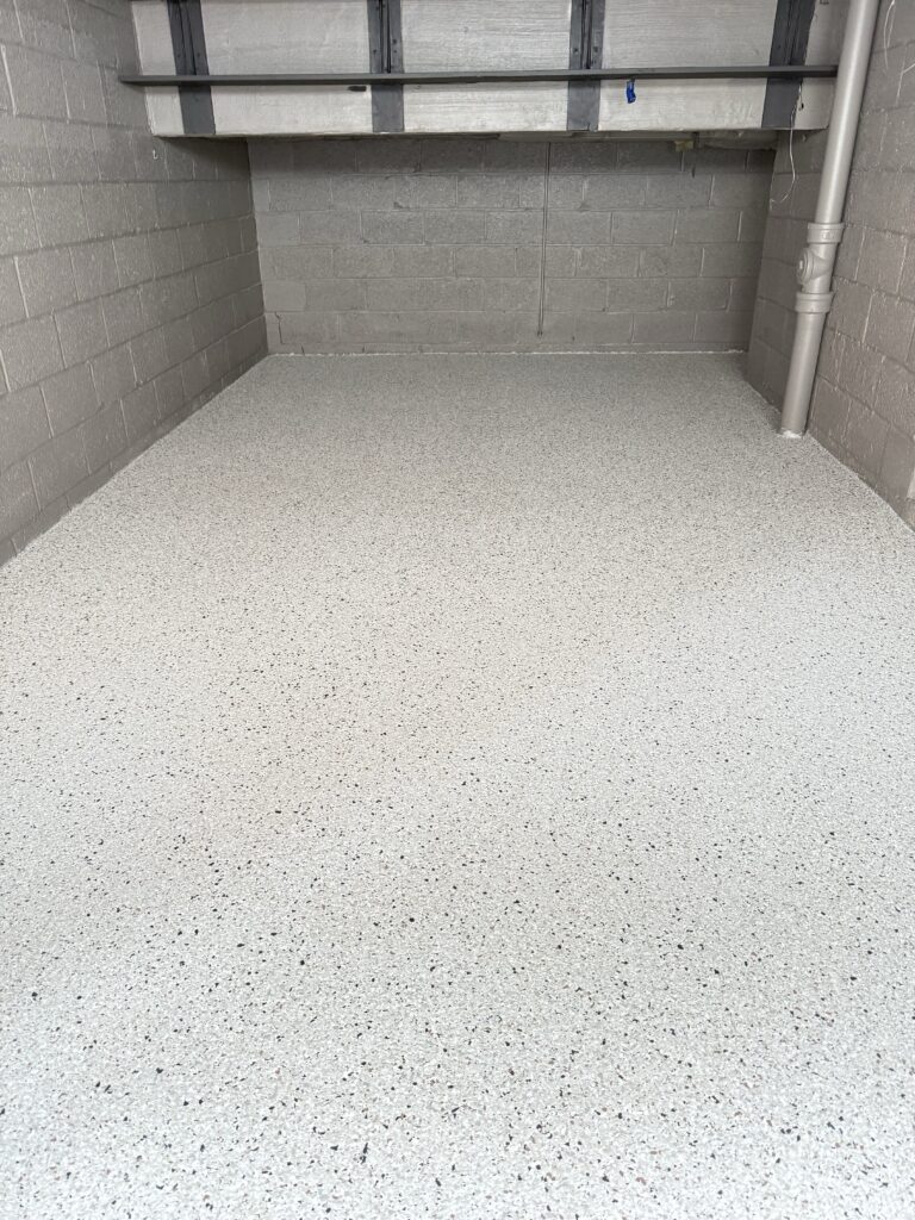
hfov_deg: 56.8
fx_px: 846
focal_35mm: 24
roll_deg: +1.0
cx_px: 458
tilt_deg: -26.0
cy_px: 610
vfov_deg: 71.6
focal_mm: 6.76
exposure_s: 1/60
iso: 320
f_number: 1.78
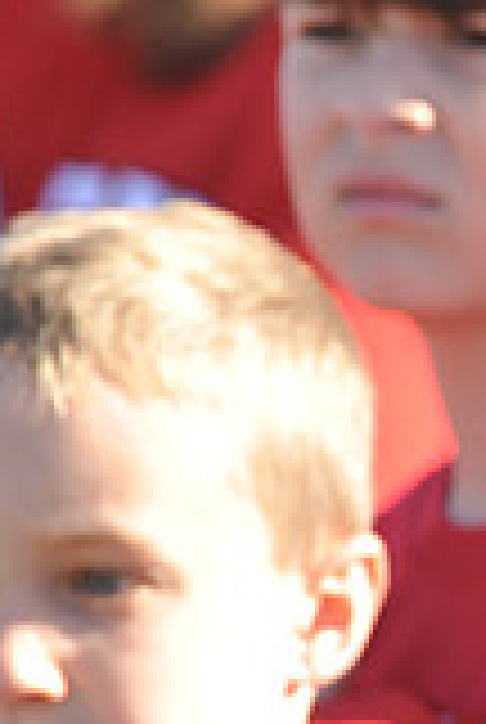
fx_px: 14476
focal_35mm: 718
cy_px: 567
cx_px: 1287
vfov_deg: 2.9
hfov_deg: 1.9
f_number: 7.1
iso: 400
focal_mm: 200
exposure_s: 1/400
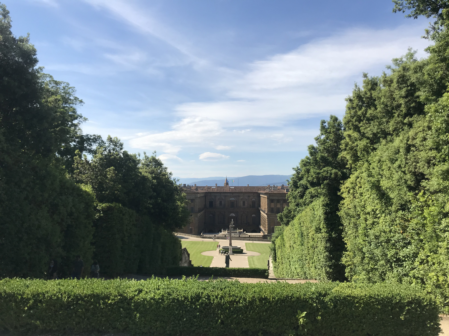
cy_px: 168
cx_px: 224
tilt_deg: +3.3
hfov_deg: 63.4
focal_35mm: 28
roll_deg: -1.1
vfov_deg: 49.7
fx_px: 363
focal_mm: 3.99
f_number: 1.8
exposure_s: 1/2660
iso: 20
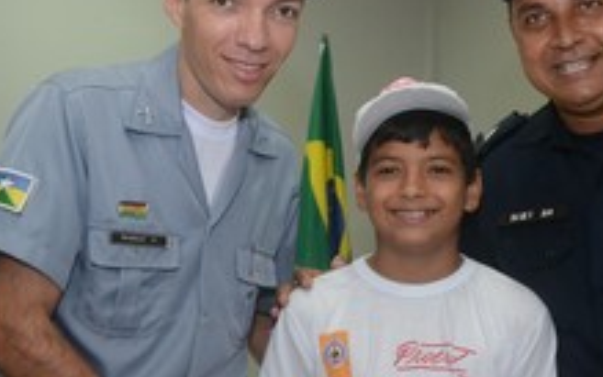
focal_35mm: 69
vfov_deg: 18.9
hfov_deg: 29.6
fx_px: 1134
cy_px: 220
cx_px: 383
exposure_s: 1/100
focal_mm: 22
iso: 1600
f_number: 3.8
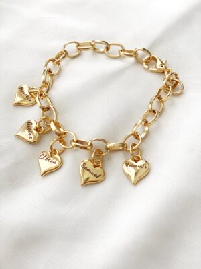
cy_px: 134
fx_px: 403
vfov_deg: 36.8
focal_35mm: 52
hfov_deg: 28.0
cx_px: 100
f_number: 2
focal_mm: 6
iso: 125
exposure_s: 1/120
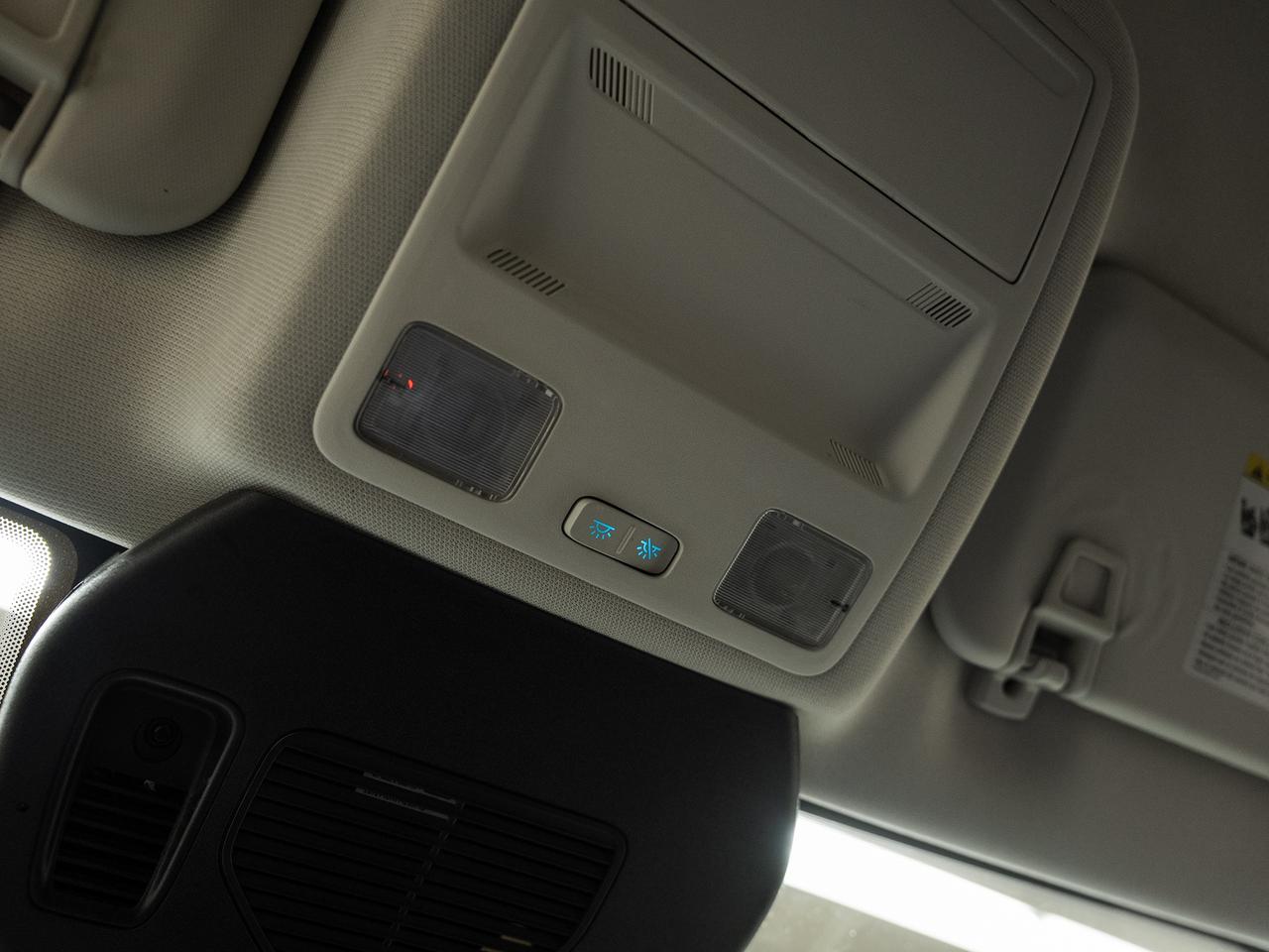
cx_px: 634
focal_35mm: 26
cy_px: 476
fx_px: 952
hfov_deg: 67.4
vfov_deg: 53.1
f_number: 3.5
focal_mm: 24
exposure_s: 1/30
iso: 640
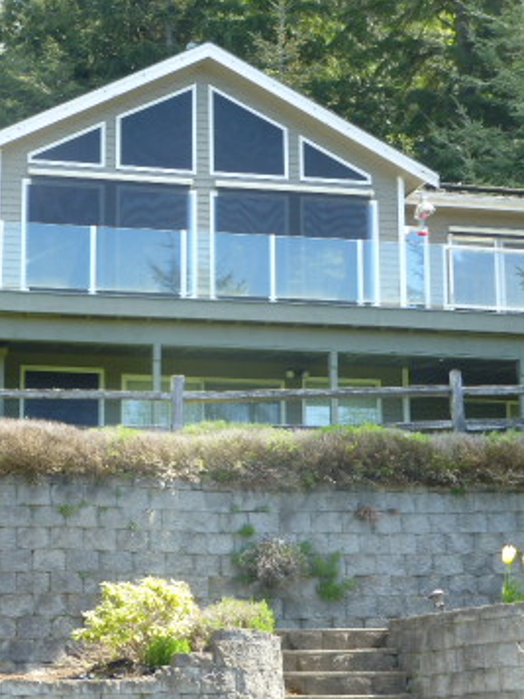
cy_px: 328
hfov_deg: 15.2
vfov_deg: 20.2
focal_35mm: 97
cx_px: 155
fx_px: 1958
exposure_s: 1/100
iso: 100
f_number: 4.6
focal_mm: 9.7
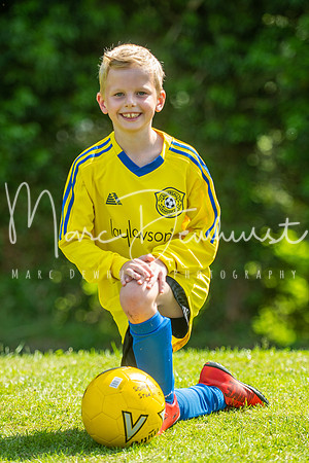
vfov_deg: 10.5
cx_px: 154
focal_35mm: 195
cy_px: 232
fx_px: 2510
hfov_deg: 7.0
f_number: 3.2
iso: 250
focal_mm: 130
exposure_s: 1/1250
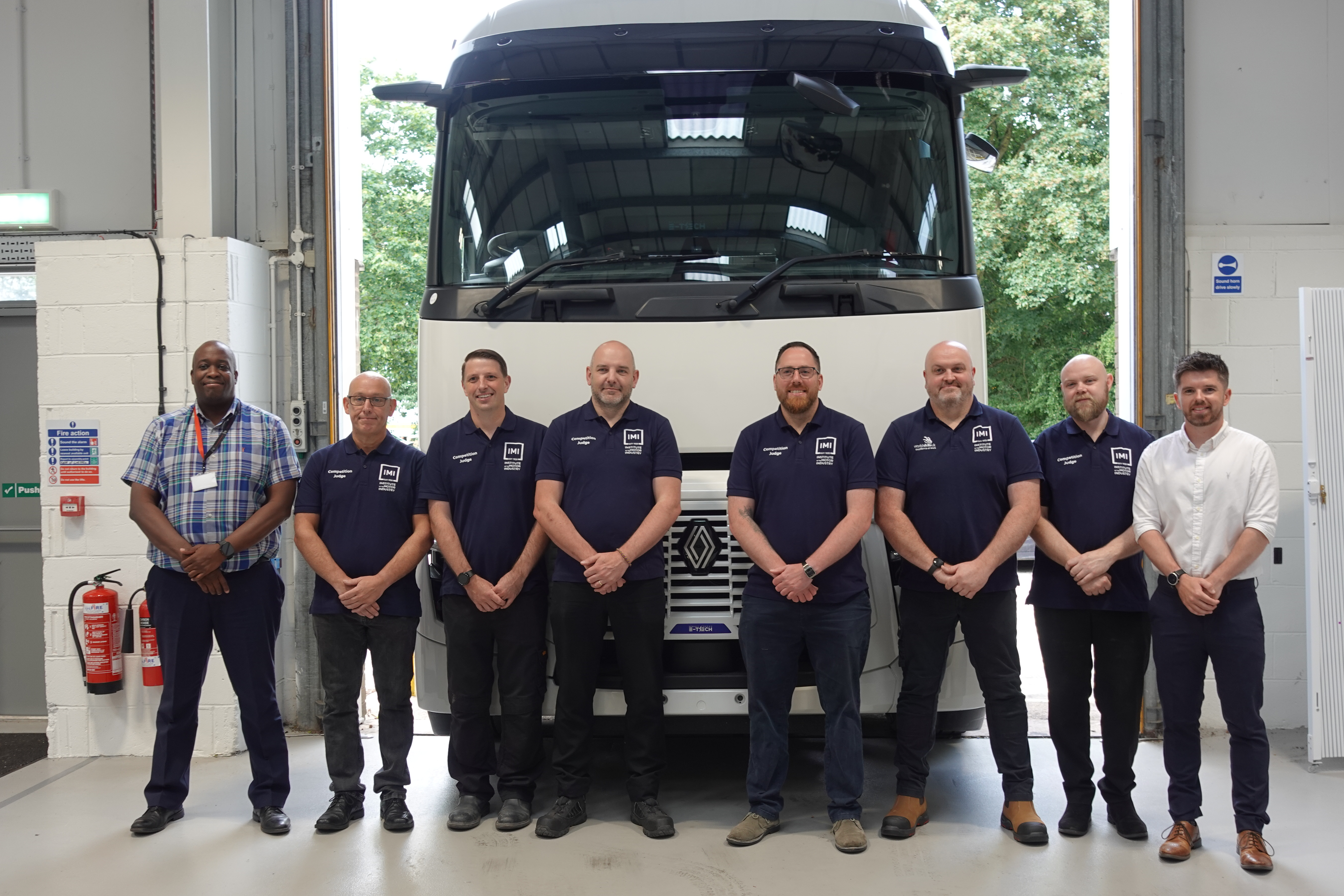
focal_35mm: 37
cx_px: 679
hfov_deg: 51.9
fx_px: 1381
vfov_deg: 35.9
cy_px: 451
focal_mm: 13.94
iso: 125
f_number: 2.8
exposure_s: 1/50
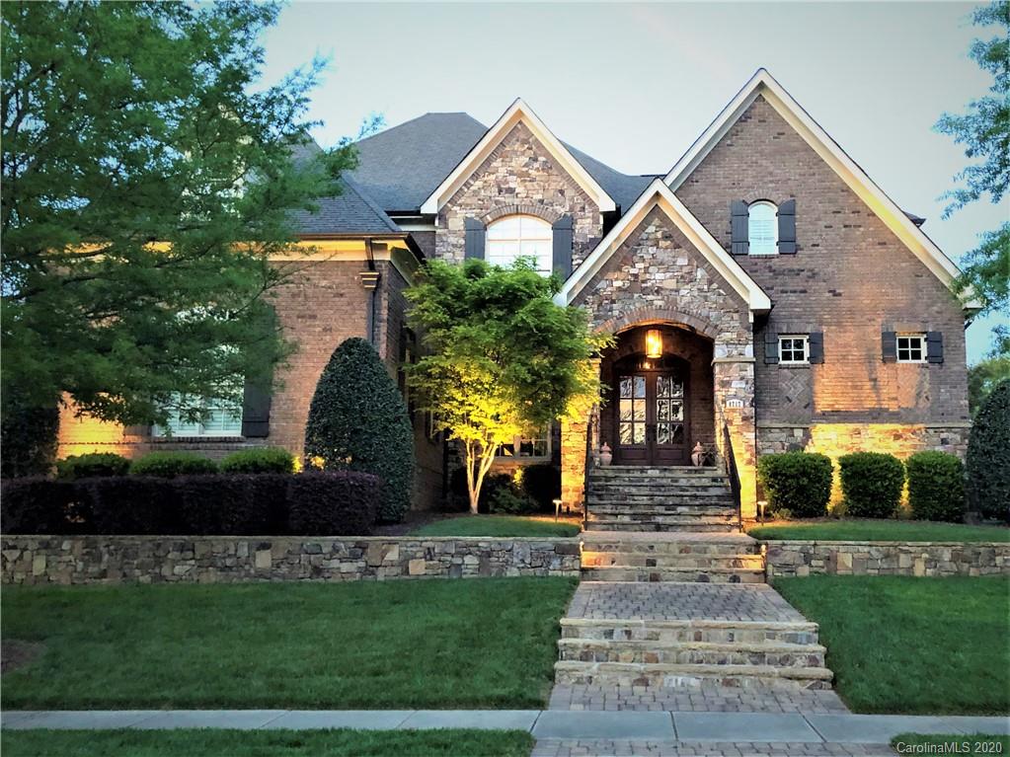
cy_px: 378
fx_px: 817
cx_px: 505
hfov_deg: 63.4
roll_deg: -0.6
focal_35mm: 28
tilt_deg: +8.1
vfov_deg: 49.7
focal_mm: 4
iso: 100
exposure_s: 1/4
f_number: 1.8
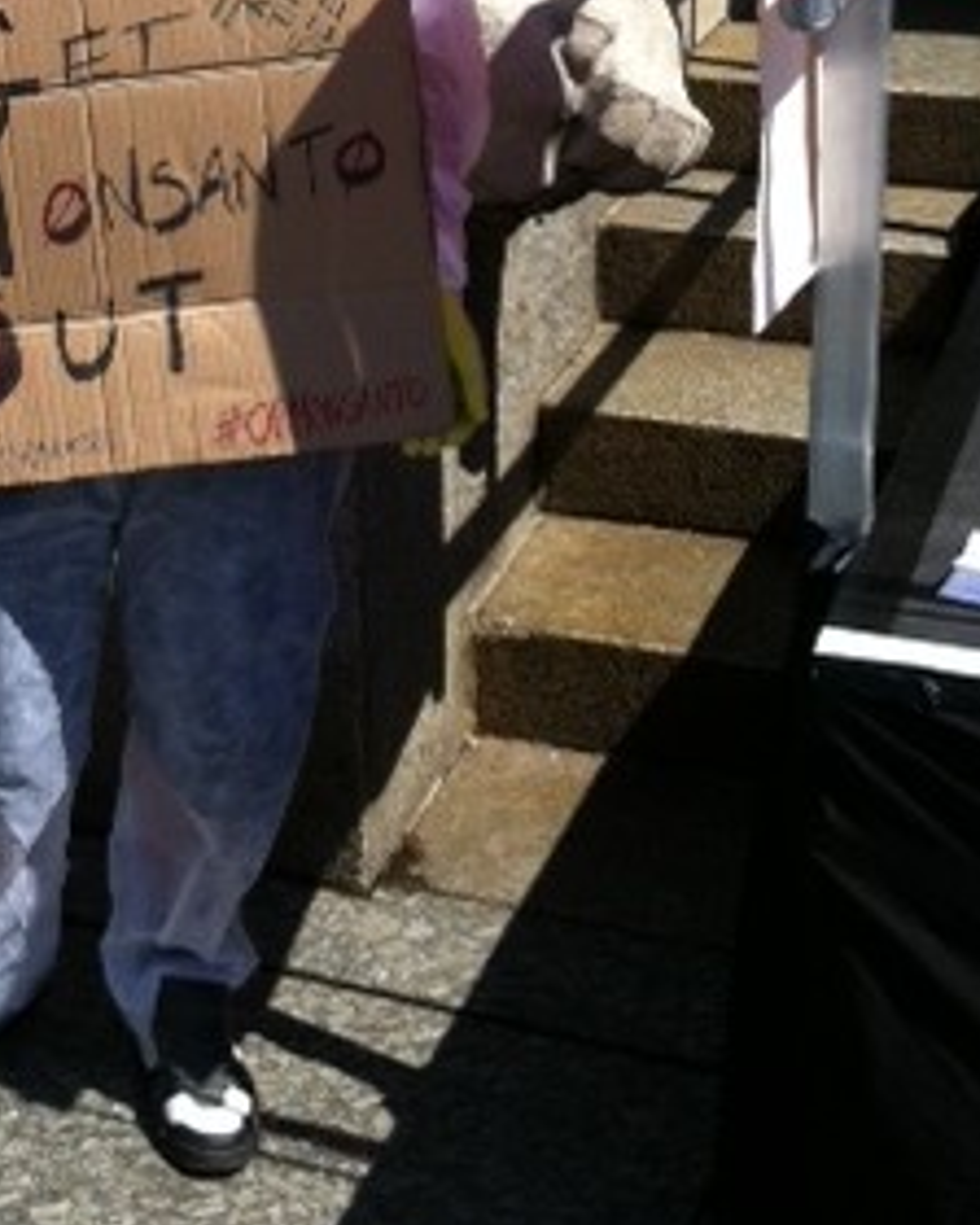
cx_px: 31
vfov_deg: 23.7
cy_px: 88
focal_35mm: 78
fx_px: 2828
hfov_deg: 19.2
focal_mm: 3.85
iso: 80
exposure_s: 1/1508
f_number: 2.8
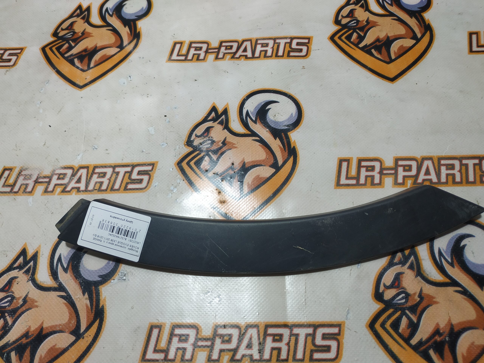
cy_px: 182
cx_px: 242
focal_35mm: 24
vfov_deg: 56.8
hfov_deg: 71.6
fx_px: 336
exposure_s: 1/100
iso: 100
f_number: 1.9
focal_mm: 3.94
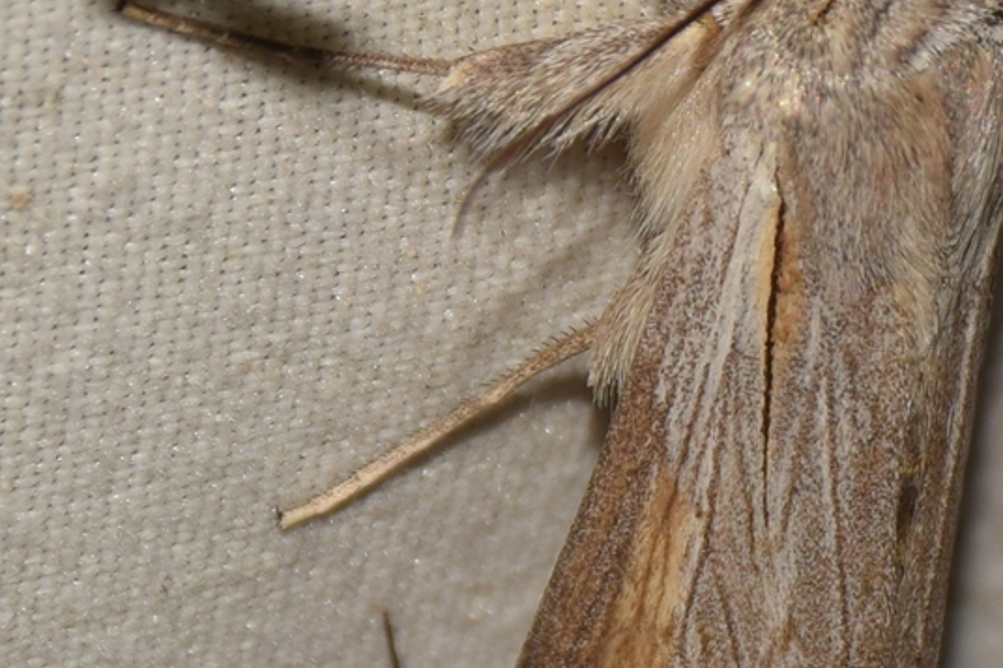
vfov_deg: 3.7
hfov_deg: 5.5
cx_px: 857
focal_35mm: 376
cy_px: 432
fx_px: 10472
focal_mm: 140
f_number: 10
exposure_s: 1/160
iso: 125
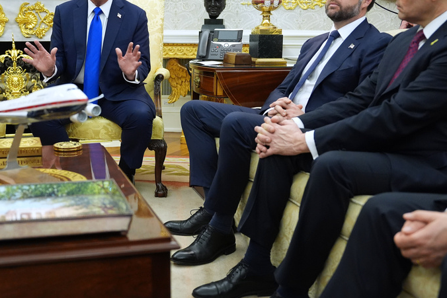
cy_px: 152
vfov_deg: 27.0
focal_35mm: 50
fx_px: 621
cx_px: 167
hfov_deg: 39.3
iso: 3200
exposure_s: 1/250
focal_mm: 33
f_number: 2.8
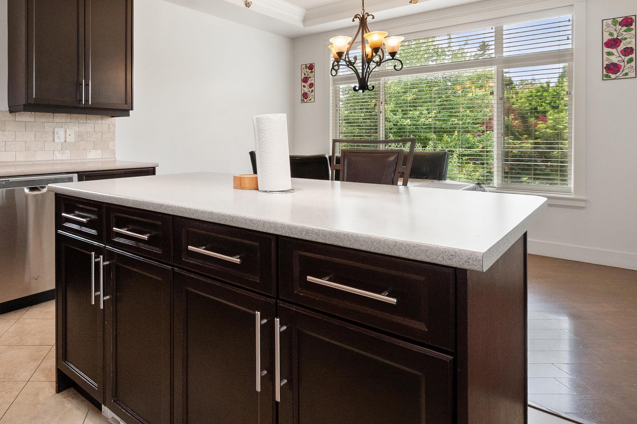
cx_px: 190
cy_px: 139
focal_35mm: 22
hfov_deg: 75.0
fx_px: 389
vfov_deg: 55.9
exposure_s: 1/50
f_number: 7.1
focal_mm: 10
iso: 200
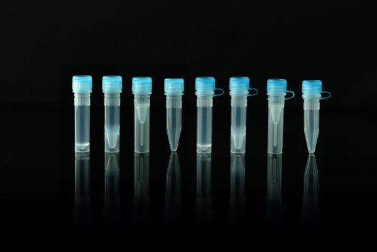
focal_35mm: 91
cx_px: 188
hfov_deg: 22.4
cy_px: 126
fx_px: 954
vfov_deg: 15.1
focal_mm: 61
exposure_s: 1/200
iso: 3200
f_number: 7.1
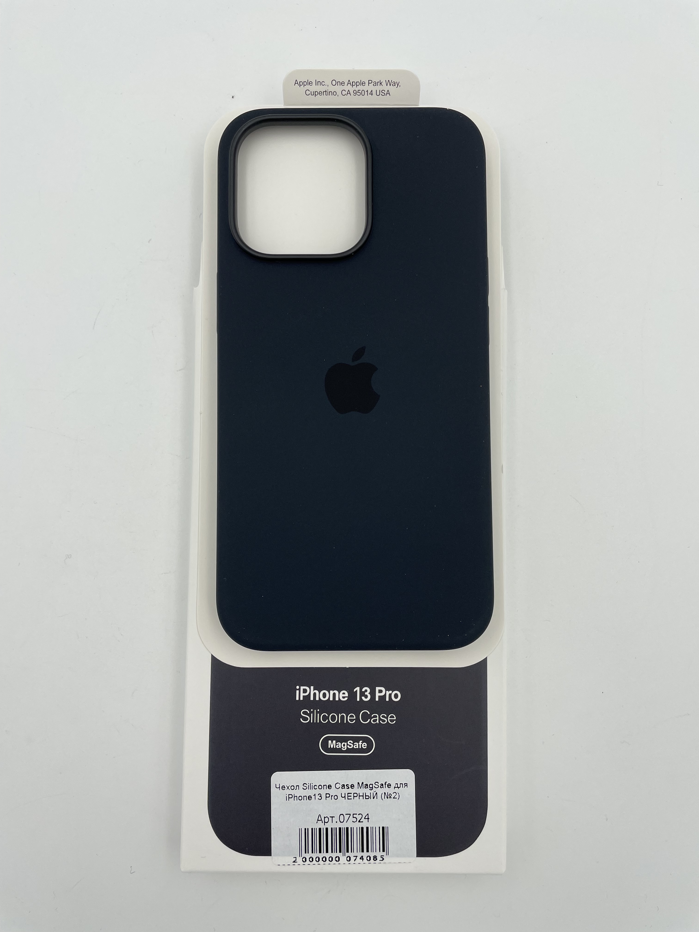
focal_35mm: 26
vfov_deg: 67.3
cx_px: 350
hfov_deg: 53.1
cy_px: 466
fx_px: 700
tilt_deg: -89.0
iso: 32
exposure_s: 1/1435
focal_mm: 4.2
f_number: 1.6
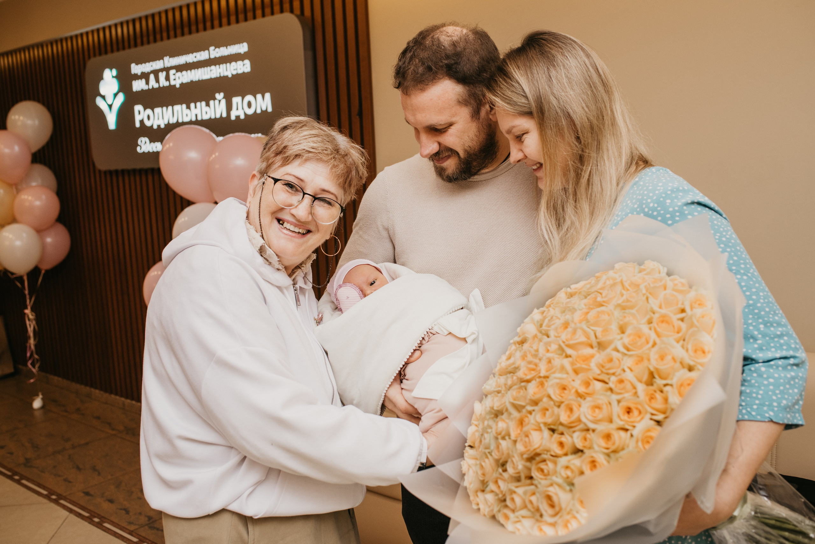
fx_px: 792
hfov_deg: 54.4
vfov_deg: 37.9
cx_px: 408
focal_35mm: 35
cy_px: 272
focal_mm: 35
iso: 400
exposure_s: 1/160
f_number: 4
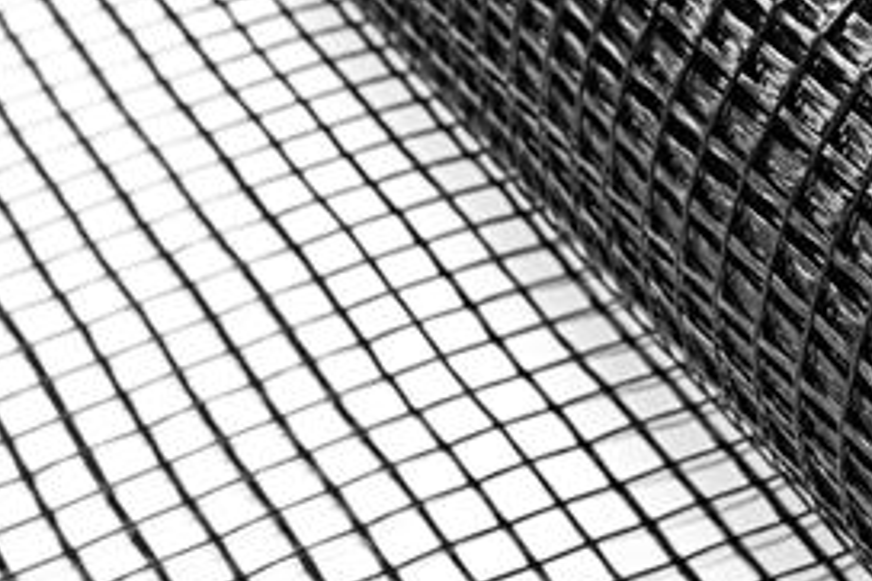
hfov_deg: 19.7
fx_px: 2493
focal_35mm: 103
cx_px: 625
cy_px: 250
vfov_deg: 13.3
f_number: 13
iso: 6400
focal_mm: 70
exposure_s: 1/200
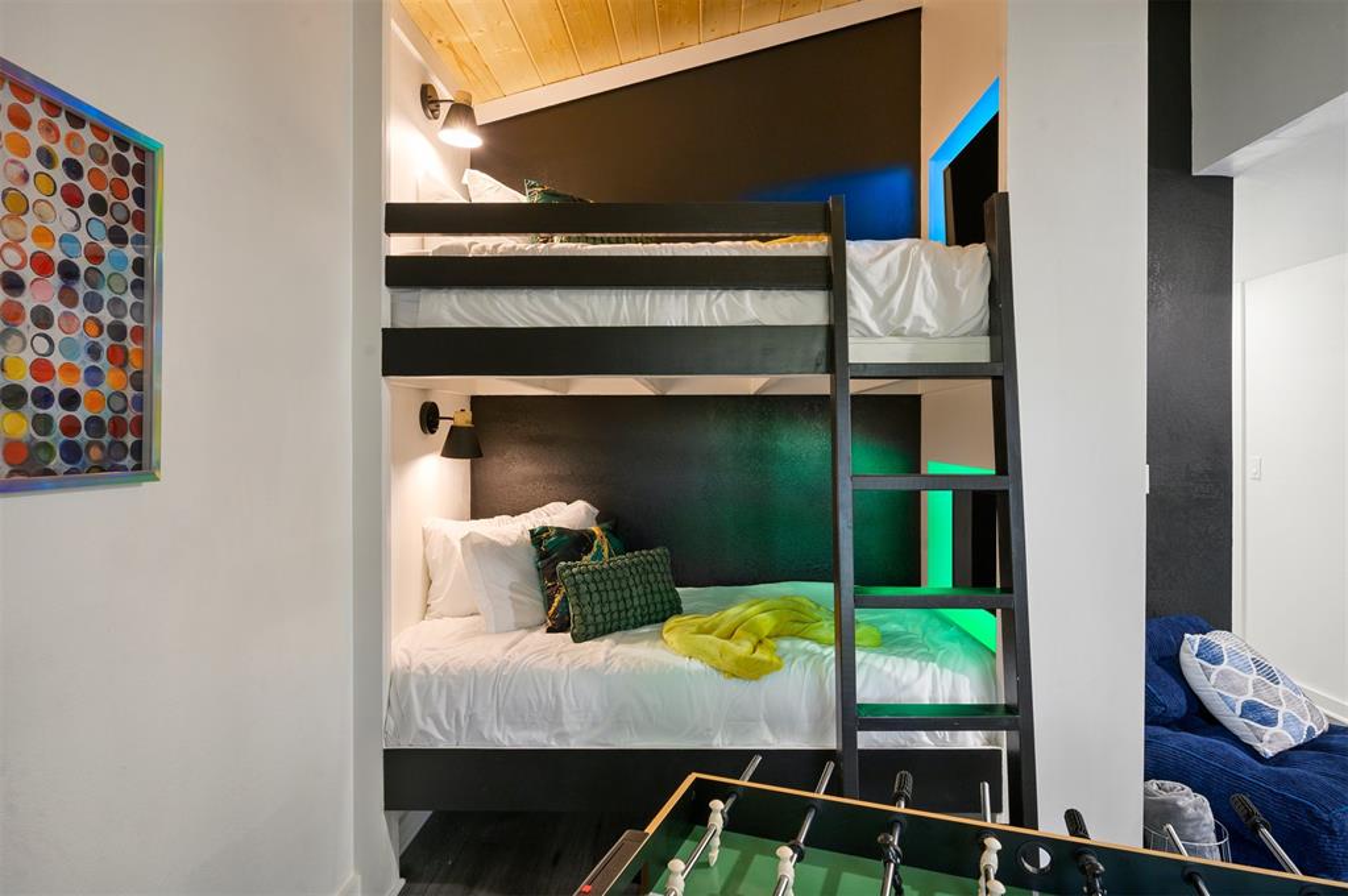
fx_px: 711
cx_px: 674
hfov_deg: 87.0
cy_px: 448
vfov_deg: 64.5
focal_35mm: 19
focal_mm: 19
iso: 100
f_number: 9
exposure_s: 1/2
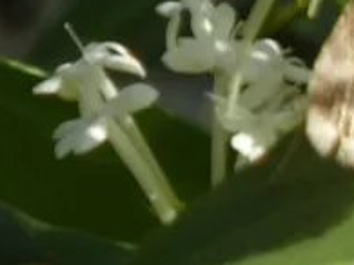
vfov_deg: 0.4
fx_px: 35597
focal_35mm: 3483
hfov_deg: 0.6
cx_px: 483
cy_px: -36
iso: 80
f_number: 5.7
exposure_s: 1/160
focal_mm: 189.9
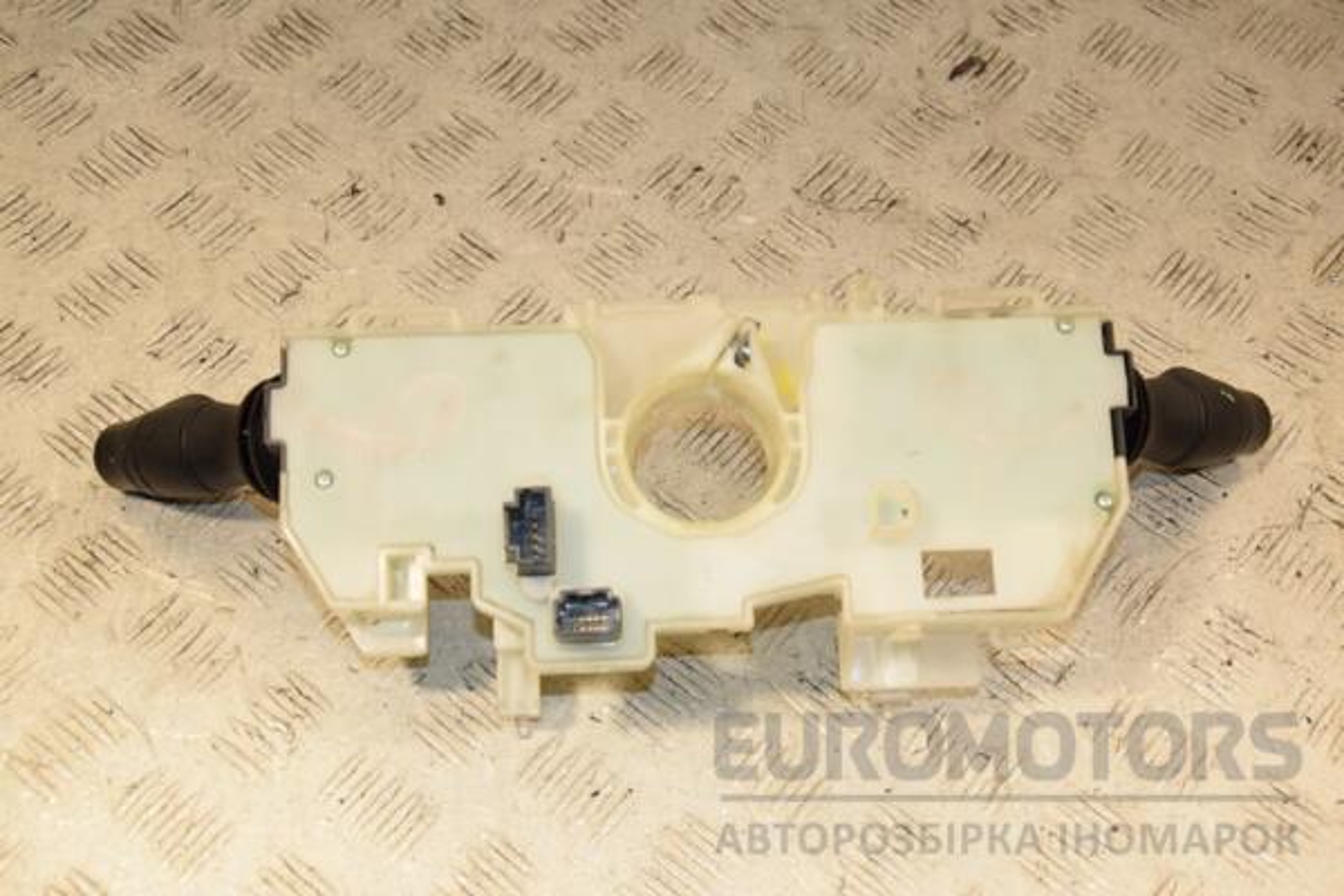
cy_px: 448
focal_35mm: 51
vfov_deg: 26.5
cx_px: 672
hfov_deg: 38.9
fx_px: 1904
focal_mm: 34
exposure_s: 1/200
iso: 800
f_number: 7.1
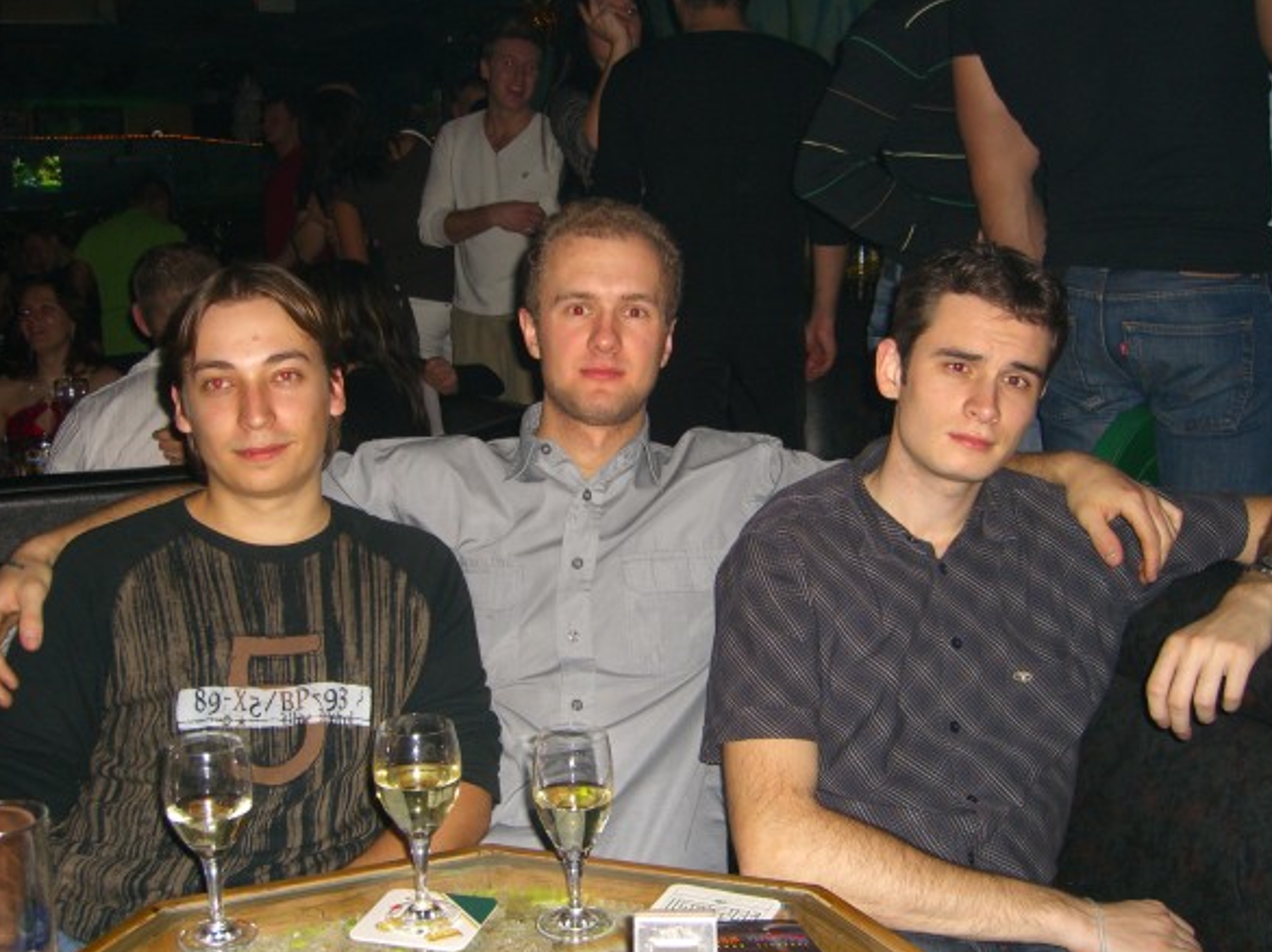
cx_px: 626
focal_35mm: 39
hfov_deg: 47.9
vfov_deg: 36.8
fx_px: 1432
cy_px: 485
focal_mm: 7.9
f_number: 2.8
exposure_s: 1/60
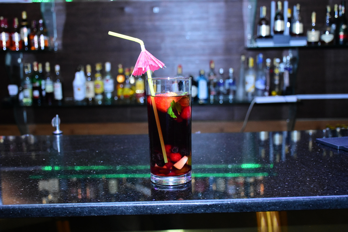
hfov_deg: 43.6
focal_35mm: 45
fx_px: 435
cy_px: 116
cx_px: 174
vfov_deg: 29.9
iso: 3200
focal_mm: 30
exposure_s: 1/200
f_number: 4.5
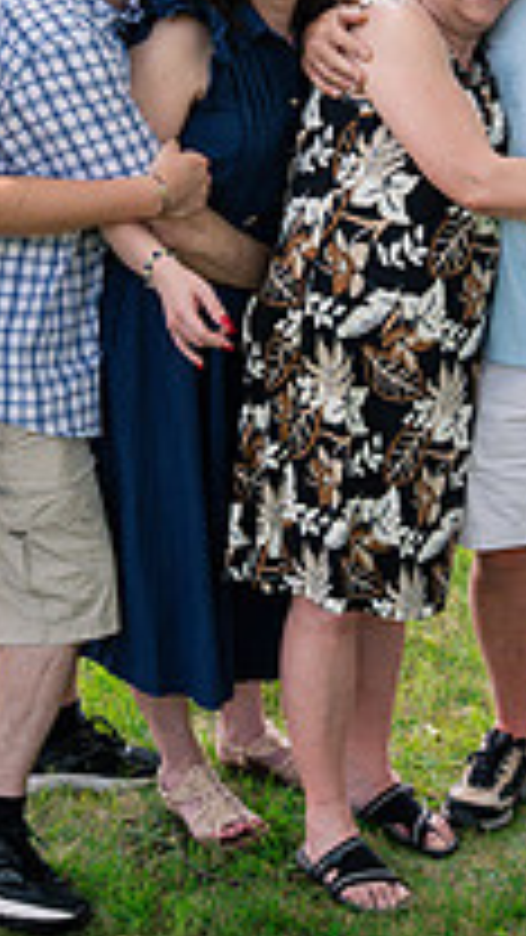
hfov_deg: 14.7
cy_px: 286
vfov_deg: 25.7
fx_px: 2033
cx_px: 355
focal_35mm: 82
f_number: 8
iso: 640
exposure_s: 1/250
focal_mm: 28
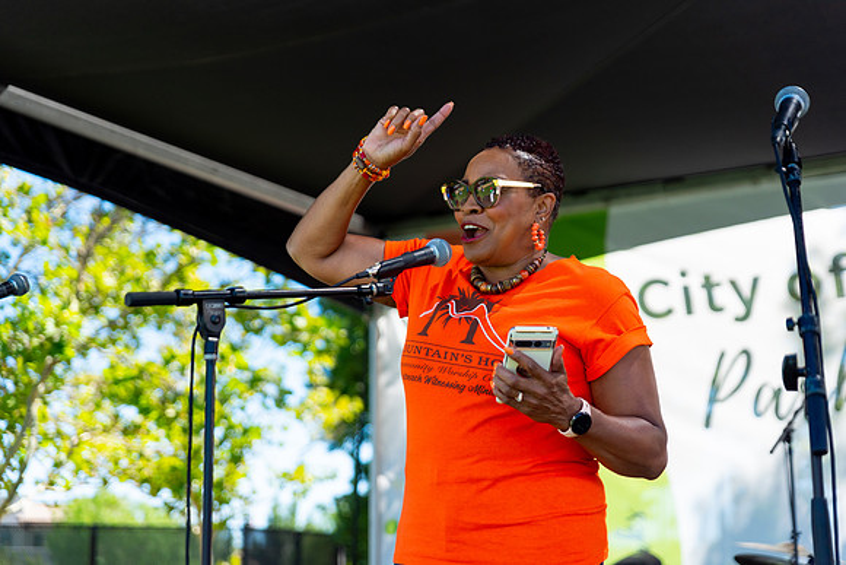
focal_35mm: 70
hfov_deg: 28.8
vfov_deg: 19.5
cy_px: 282
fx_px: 1645
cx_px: 423
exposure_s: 1/2500
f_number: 2.8
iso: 160
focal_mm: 70
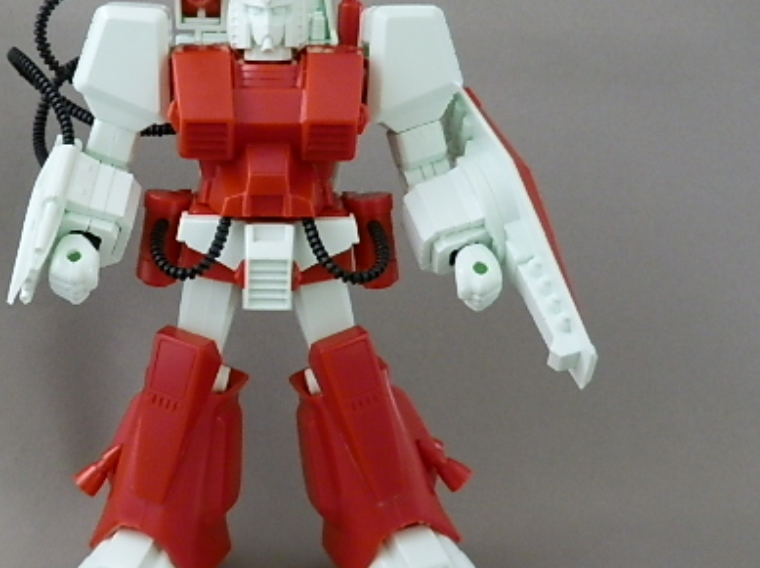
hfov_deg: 34.0
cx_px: 236
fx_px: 1228
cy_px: 234
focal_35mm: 56
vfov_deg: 26.0
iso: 200
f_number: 3.5
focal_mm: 6.17
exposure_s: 1/10
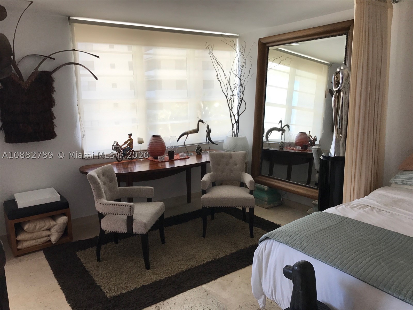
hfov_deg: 63.4
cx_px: 206
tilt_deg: -9.9
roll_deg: +1.6
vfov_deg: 49.7
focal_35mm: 28
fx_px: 334
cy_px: 155
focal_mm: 3.99
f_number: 1.8
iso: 32
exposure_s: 1/60
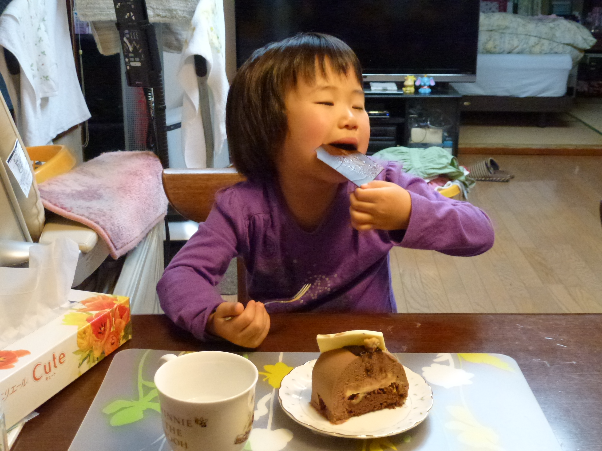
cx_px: 301
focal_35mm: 41
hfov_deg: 45.8
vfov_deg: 35.1
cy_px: 226
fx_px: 713
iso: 800
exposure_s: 1/30
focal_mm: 7.4
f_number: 3.9
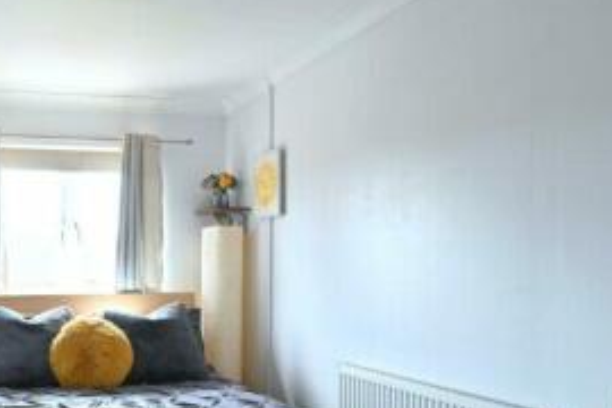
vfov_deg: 38.3
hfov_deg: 50.4
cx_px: 77
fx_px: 578
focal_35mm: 34
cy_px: 281
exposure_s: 1/4
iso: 100
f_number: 8
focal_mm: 14
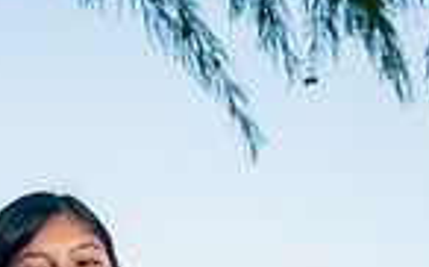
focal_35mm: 163
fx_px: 1904
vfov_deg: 7.5
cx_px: 159
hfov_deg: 12.8
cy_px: 622
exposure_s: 1/200
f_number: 7.1
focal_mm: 52
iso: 200
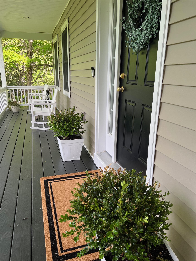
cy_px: 130
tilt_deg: -16.6
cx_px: 98
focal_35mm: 26
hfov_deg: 53.1
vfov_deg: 67.3
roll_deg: -0.1
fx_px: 196
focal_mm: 5.7
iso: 50
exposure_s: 1/322
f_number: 1.5
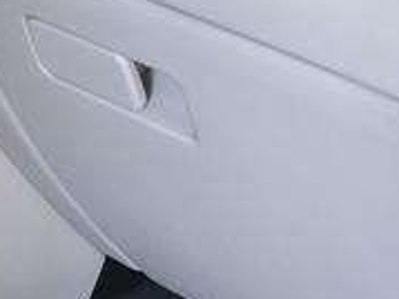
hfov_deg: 9.8
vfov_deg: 8.4
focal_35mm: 172
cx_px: -638
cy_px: 486
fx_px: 1981
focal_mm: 5.56
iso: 756
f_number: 1.8
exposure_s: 1/120
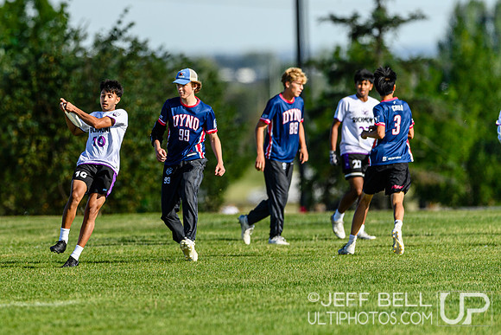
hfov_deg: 3.1
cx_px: 88
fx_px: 9200
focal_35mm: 661
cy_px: 199
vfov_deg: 2.1
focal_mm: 400
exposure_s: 1/2000
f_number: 3.2
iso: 100
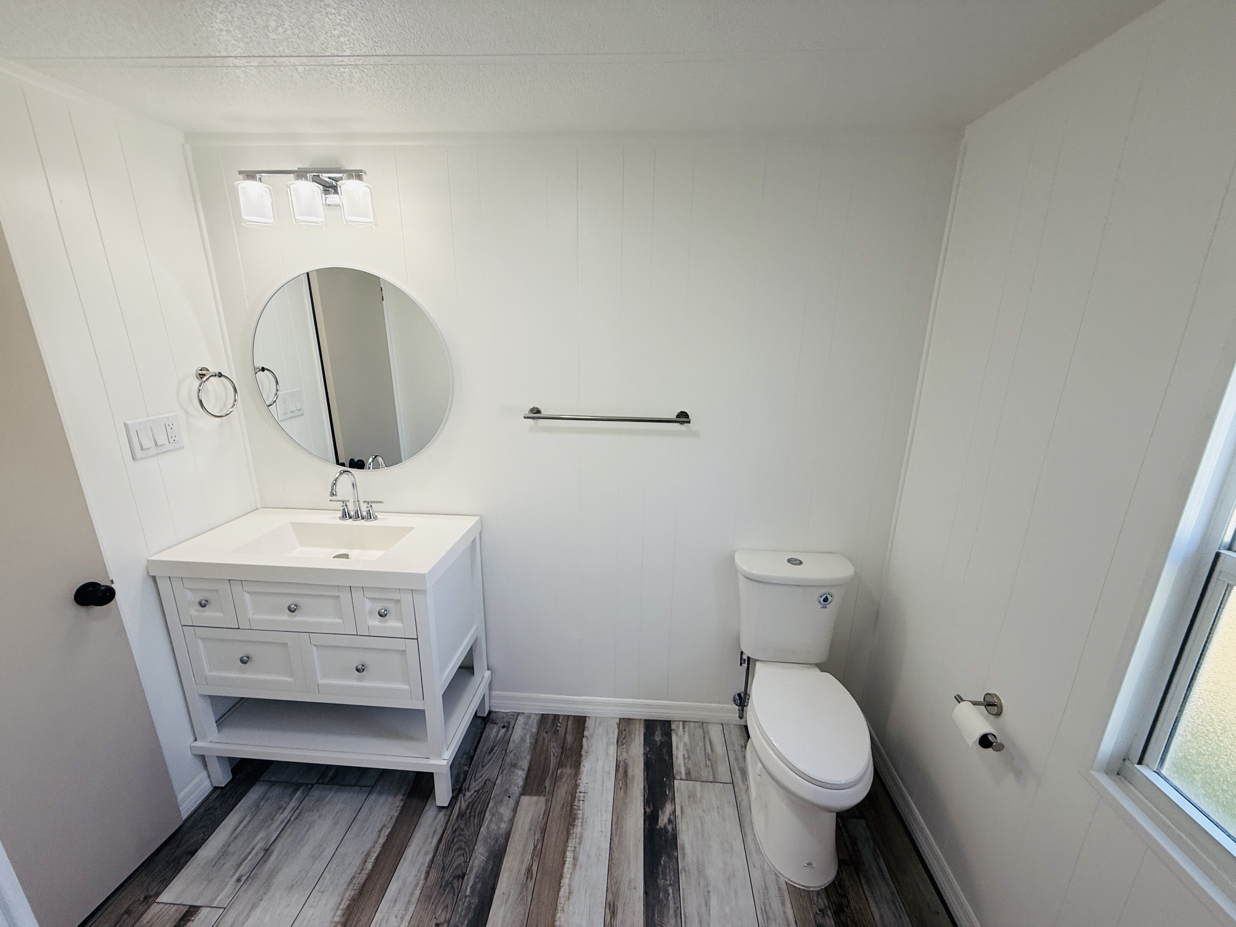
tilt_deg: -14.7
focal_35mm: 14
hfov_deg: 102.1
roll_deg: -0.6
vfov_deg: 85.7
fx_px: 500
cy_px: 464
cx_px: 618
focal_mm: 2.22
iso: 64
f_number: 2.2
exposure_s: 1/120
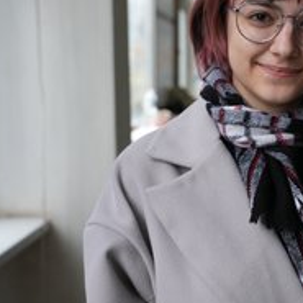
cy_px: 114
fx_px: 654
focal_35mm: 66
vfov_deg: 26.0
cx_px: 285
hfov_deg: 25.1
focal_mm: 36
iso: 1250
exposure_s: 1/160
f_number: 4
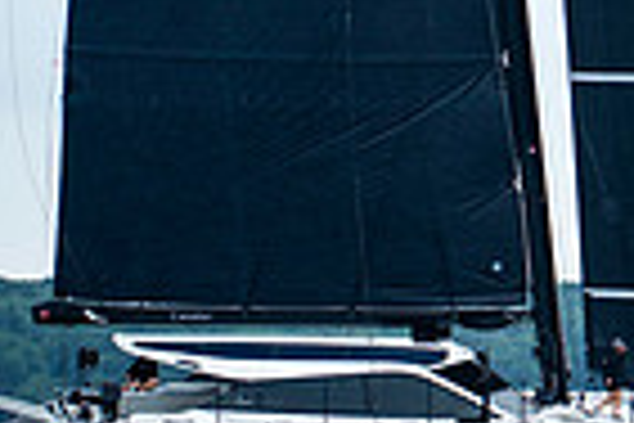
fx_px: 14528
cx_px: 1156
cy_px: -225
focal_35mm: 825
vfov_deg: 1.7
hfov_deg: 2.5
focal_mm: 200
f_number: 5
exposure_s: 1/800
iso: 500
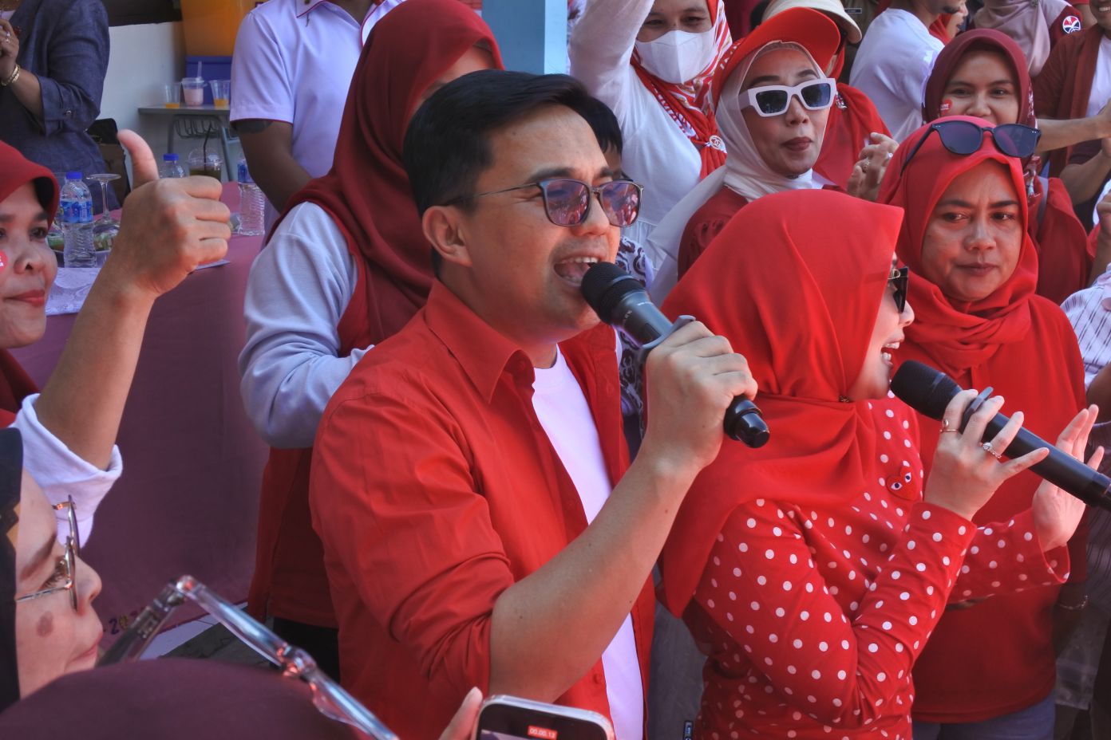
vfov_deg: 26.0
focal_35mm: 52
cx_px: 556
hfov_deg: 38.2
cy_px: 370
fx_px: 1605
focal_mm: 19.3
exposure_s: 1/125
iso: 400
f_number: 7.1
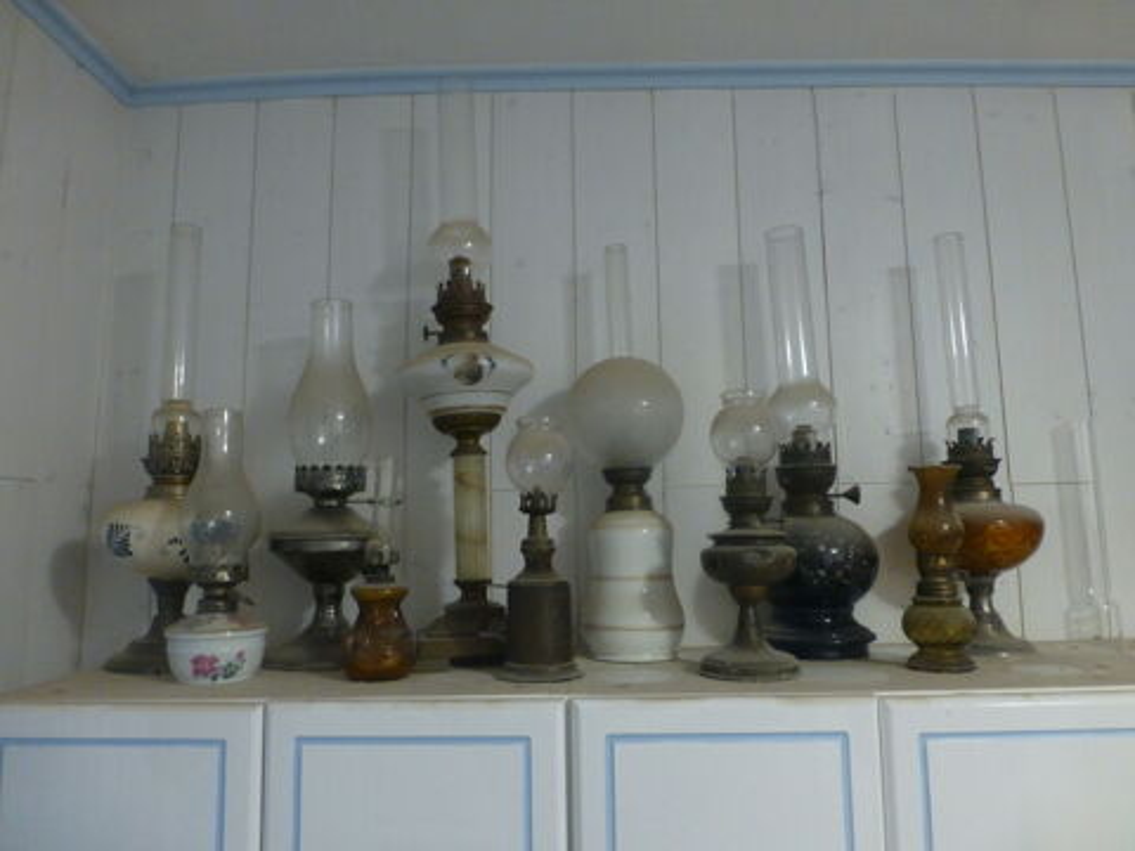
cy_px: 426
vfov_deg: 56.8
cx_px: 568
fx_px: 787
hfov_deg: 71.6
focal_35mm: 24
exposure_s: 1/6
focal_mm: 4.3
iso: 400
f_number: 3.3
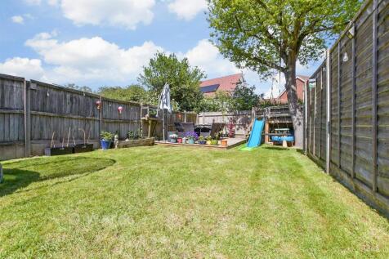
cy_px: 130
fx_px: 162
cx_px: 194
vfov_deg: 77.3
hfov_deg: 100.4
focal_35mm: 15
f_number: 8
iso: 160
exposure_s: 1/320
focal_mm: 10
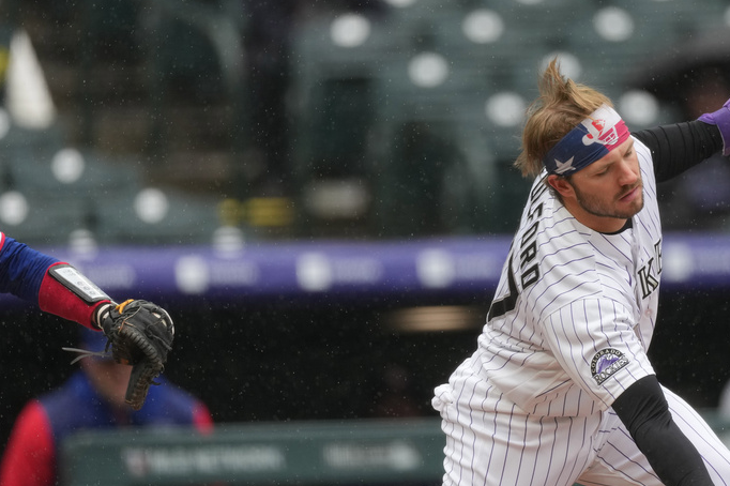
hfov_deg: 2.3
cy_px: 204
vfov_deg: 1.5
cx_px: 495
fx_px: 18261
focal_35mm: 901
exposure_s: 1/2500
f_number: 4
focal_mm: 600
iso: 1250
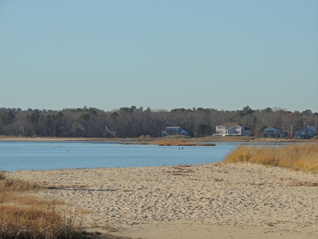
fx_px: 1700
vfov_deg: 8.0
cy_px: 120
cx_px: 159
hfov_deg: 10.7
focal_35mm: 185
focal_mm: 33
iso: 100
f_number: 4.6
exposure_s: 1/800
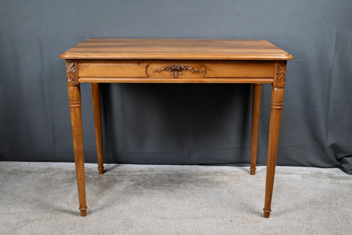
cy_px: 118
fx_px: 421
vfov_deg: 31.2
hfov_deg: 45.4
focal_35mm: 43
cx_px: 176
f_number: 5.6
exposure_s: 1/80
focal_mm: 43
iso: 5000
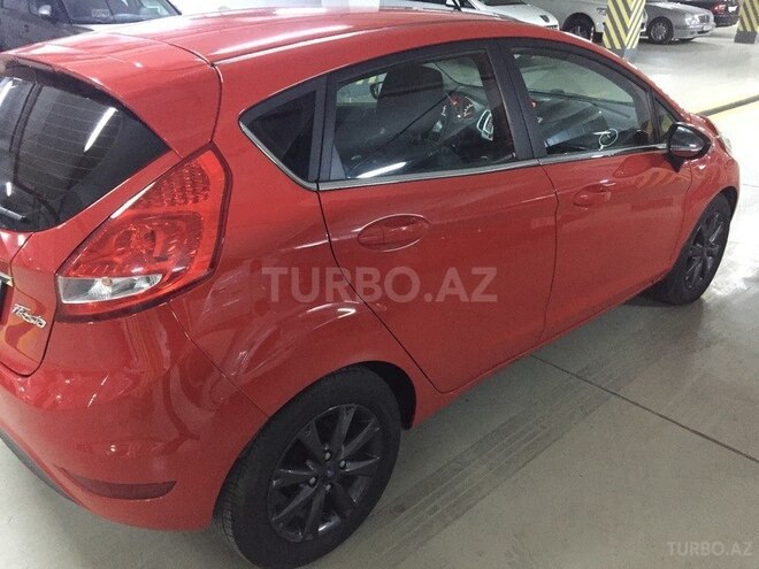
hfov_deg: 61.7
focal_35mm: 29
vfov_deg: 48.2
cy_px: 284
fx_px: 636
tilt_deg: -25.3
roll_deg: -1.3
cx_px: 380
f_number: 2.2
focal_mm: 4.15
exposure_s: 1/17
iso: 400
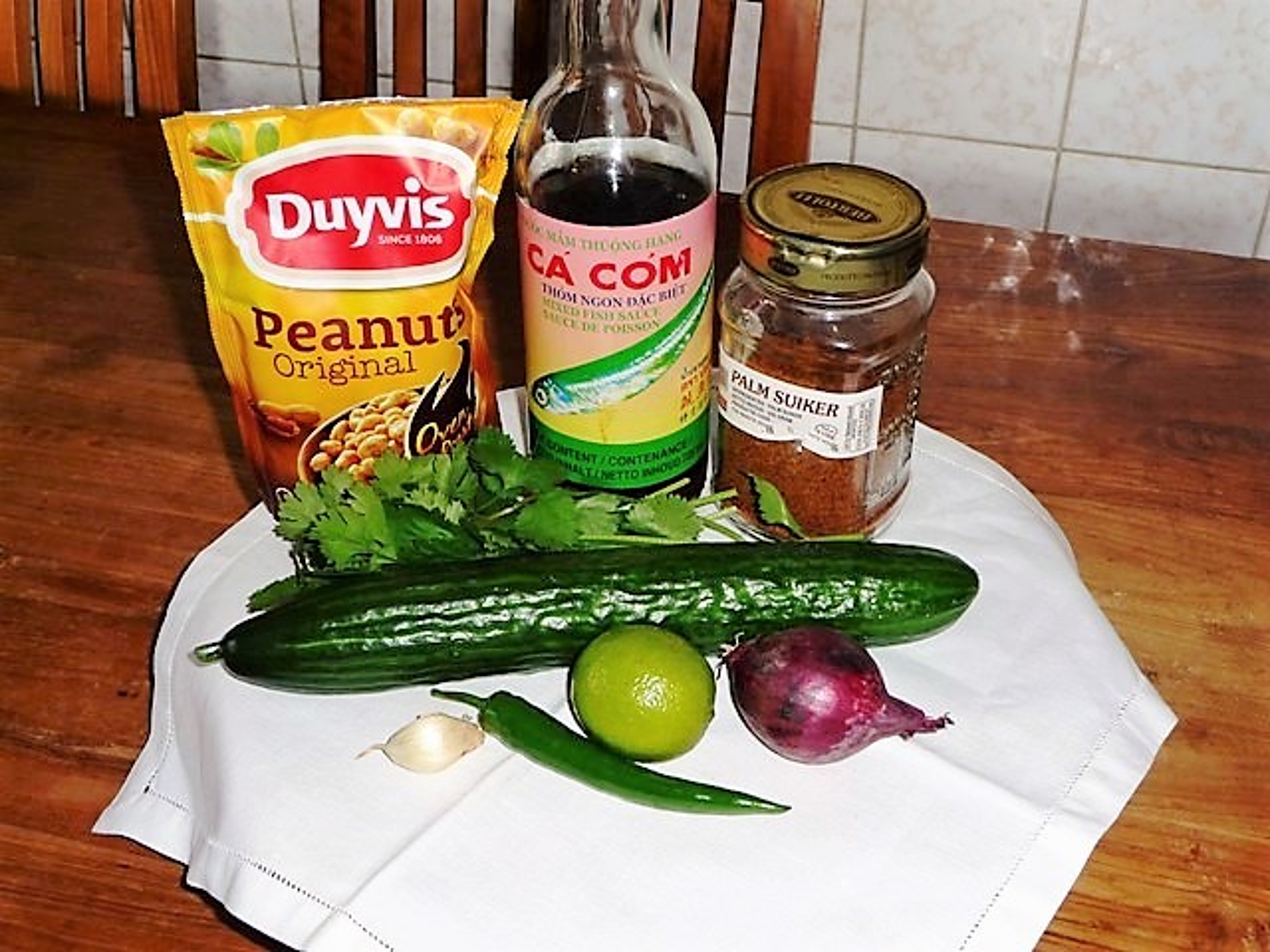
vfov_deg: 33.6
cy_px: 476
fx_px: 1578
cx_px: 635
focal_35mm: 43
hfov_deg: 43.9
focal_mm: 7.1
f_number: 4
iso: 100
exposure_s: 1/30
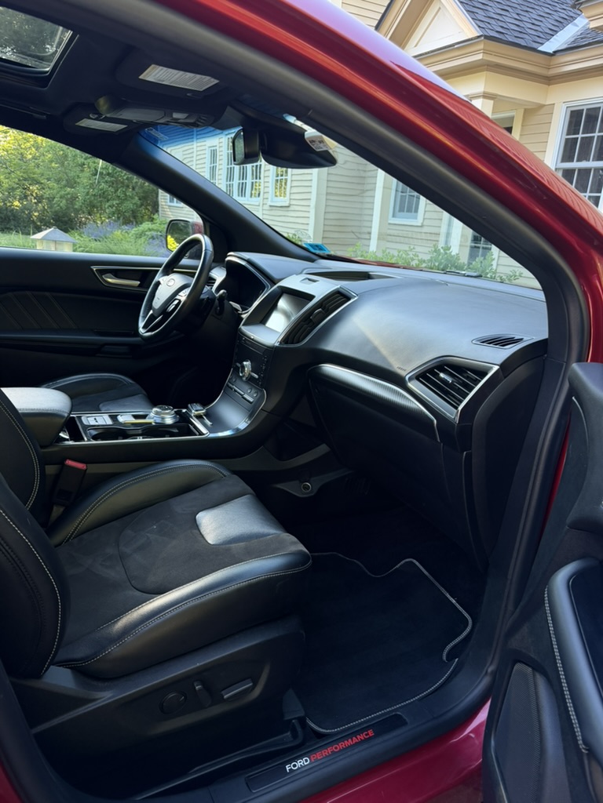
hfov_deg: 56.8
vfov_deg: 71.6
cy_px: 402
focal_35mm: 24
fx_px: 557
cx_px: 302
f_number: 1.78
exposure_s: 1/114
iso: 200
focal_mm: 6.76
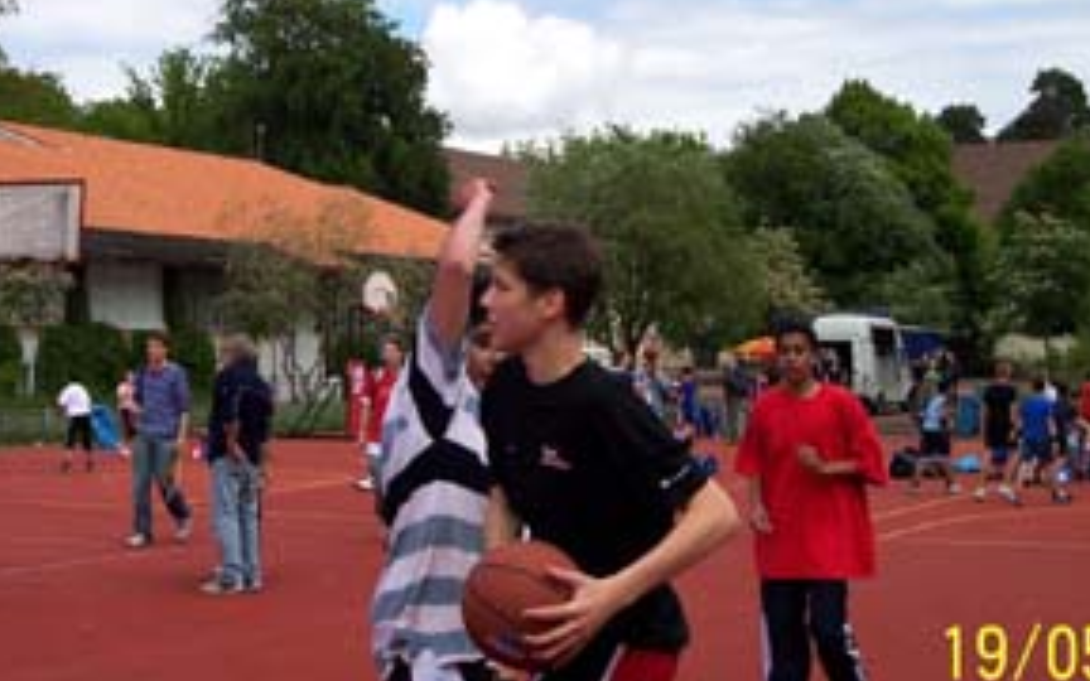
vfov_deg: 20.5
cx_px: 530
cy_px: 174
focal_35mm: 63
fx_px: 1871
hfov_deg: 32.5
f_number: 4.8
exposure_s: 1/700
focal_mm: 8
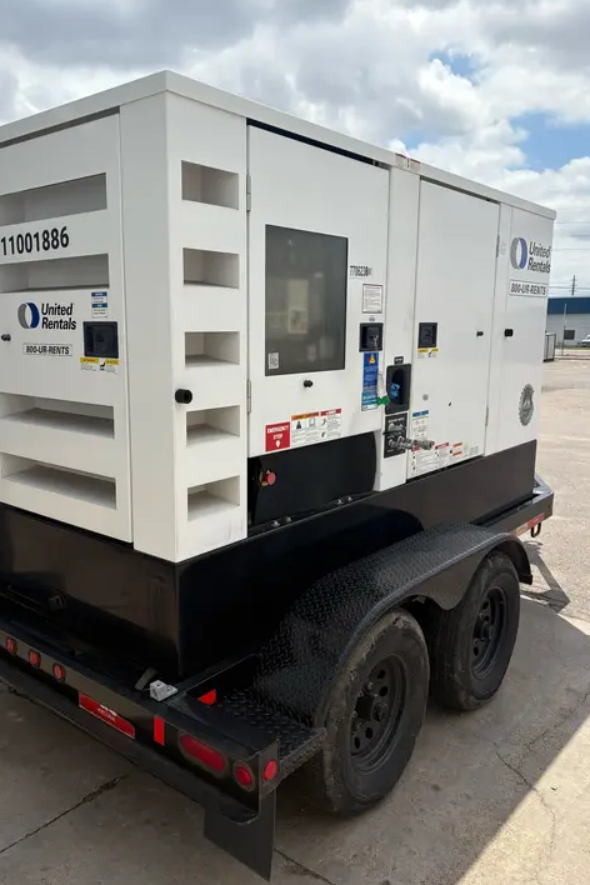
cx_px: 256
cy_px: 441
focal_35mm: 28
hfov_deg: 46.3
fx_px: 688
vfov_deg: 65.5
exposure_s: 1/5814
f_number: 1.6
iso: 50
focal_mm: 5.96
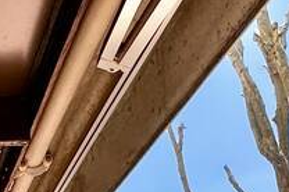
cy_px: 504
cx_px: -124
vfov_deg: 10.8
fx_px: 810
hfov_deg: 18.3
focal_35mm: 101
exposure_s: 1/1182
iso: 40
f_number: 2.2
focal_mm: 2.22
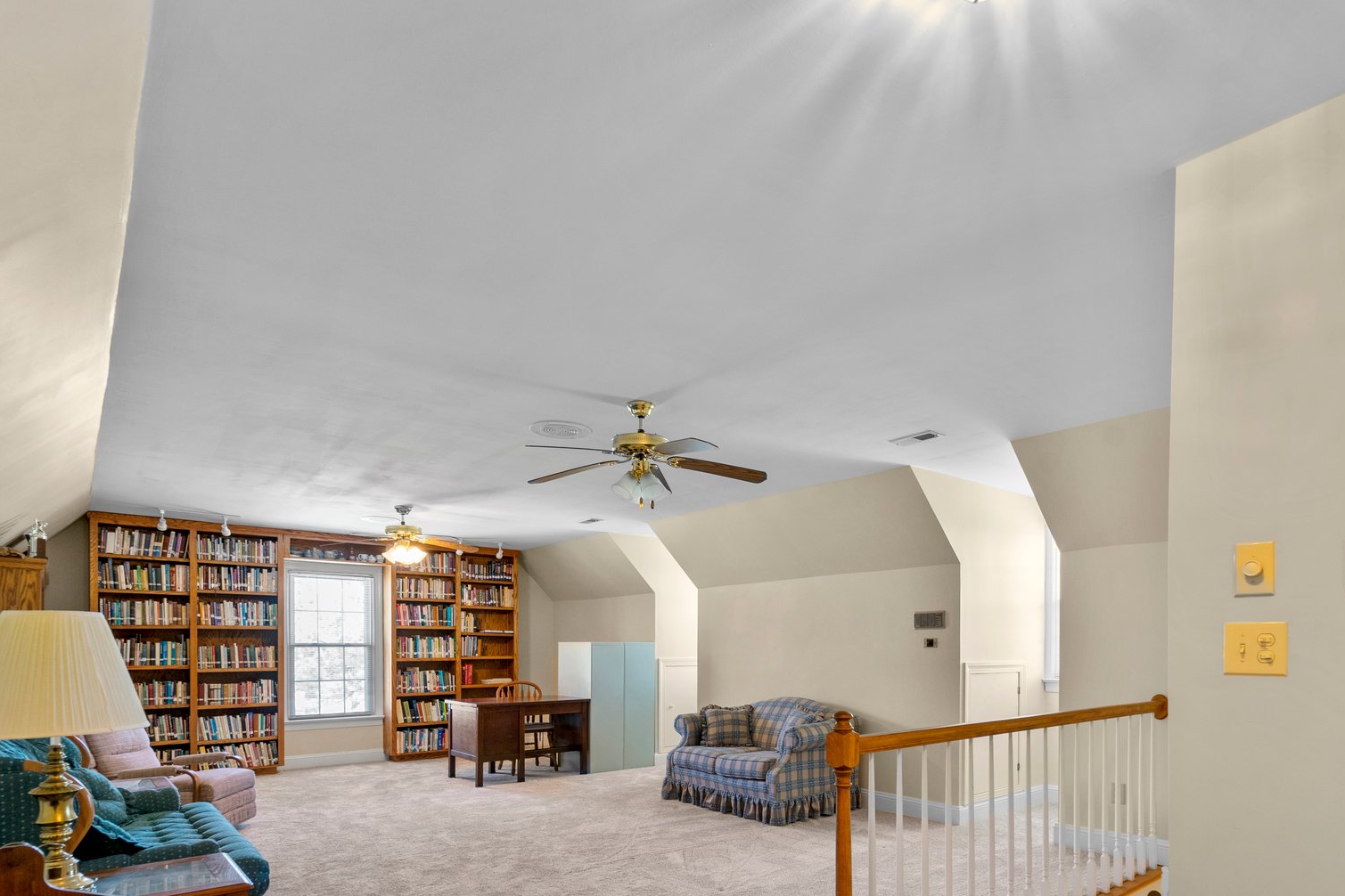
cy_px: 594
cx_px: 758
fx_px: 710
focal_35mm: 19
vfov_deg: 63.0
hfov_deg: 86.5
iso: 320
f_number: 8
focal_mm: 14
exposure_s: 1/1.67
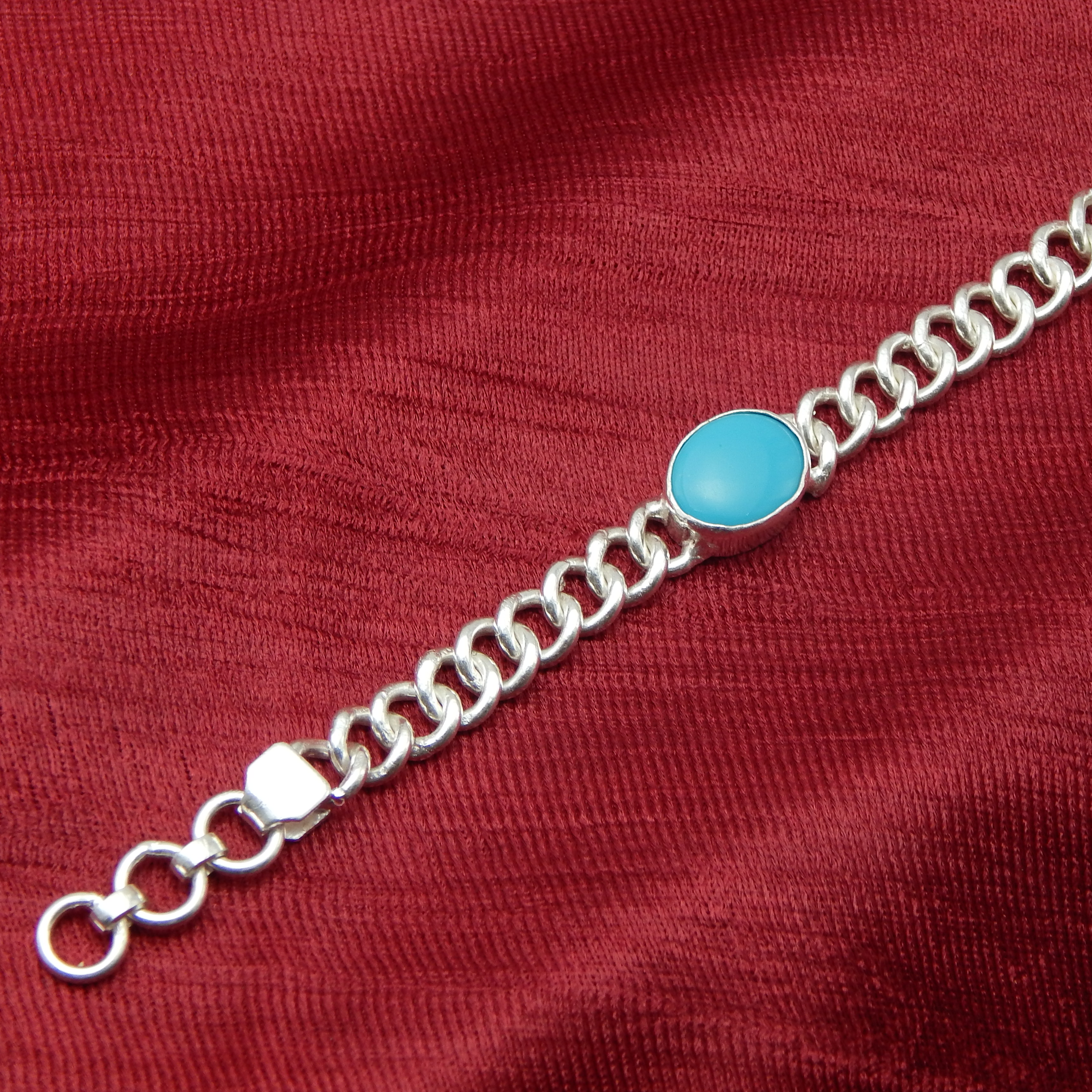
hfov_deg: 14.2
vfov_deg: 14.2
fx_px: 4390
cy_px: 547
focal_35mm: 123
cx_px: 675
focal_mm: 18.7
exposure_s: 1/60
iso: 125
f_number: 4.5
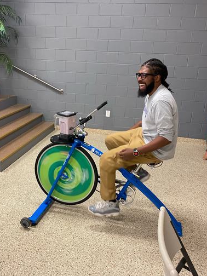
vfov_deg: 55.3
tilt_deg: -16.0
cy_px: 130
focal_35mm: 33
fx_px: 263
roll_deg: -2.4
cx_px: 89
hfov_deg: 42.8
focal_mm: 4.25
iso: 250
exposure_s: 1/60
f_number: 1.8
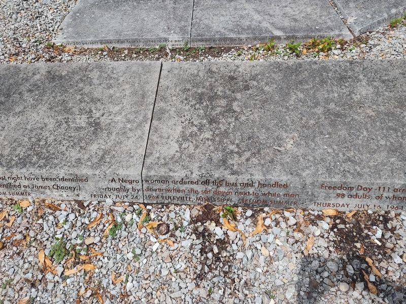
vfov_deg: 58.9
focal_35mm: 23
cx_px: 203
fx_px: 270
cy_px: 152
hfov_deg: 73.9
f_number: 1.8
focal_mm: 5.56
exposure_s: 1/1156
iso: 100
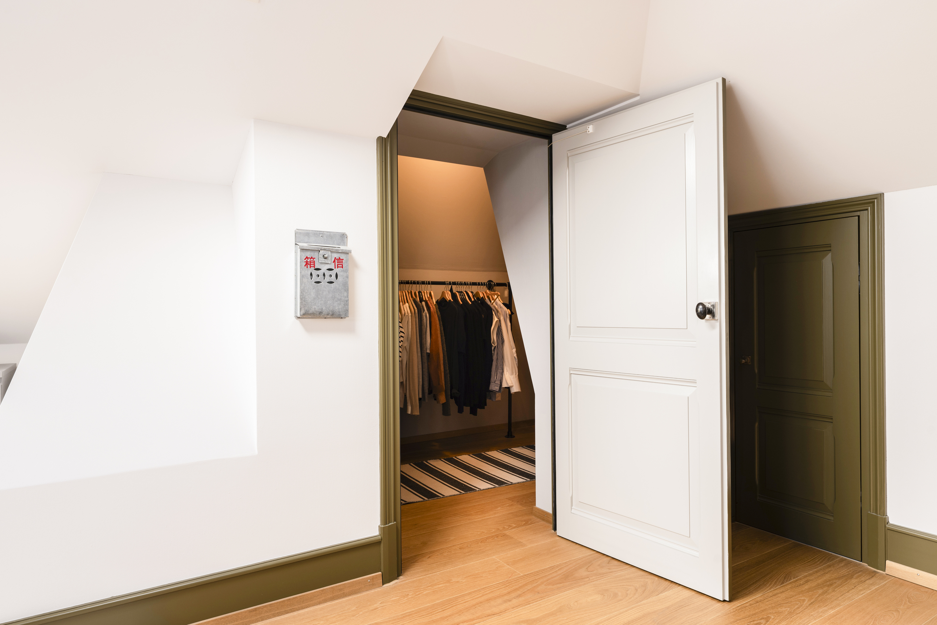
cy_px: 312
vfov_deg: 58.3
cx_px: 468
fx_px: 560
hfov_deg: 79.9
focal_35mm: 22
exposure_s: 1/3
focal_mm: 21.5
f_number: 8
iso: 100
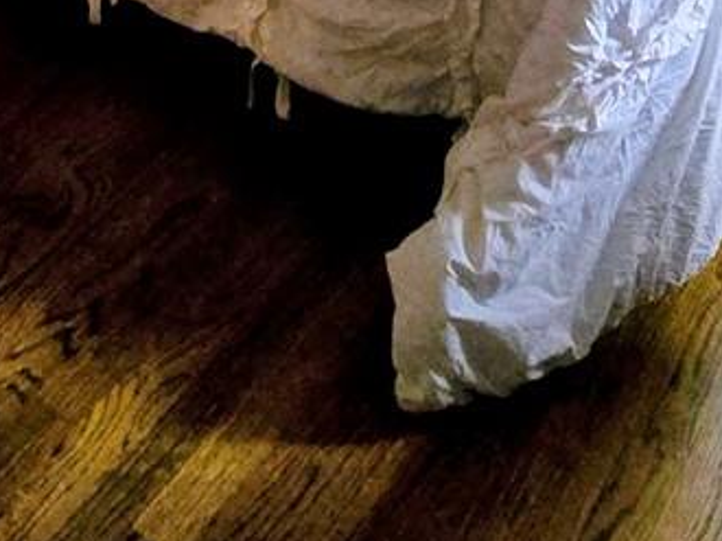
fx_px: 1313
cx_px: 374
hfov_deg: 30.7
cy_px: -763
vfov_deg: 14.6
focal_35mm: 63
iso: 1250
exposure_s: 1/60
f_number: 2.2
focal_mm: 2.2
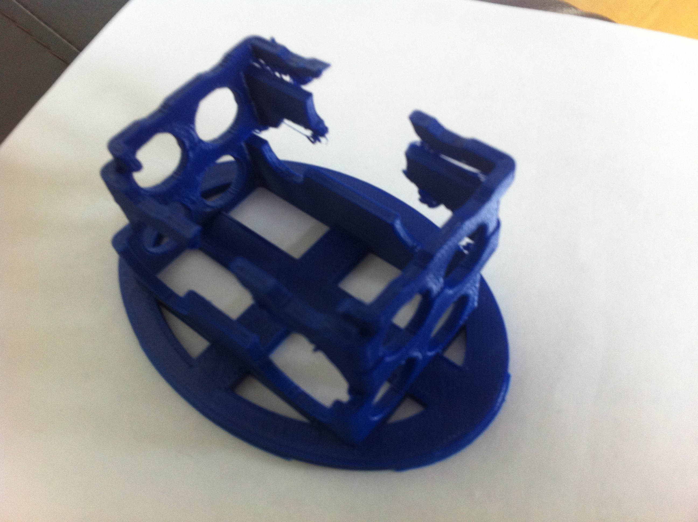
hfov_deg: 52.7
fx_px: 705
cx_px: 349
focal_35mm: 35
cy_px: 261
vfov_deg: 40.6
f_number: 2.8
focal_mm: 3.85
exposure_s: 1/15
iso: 160
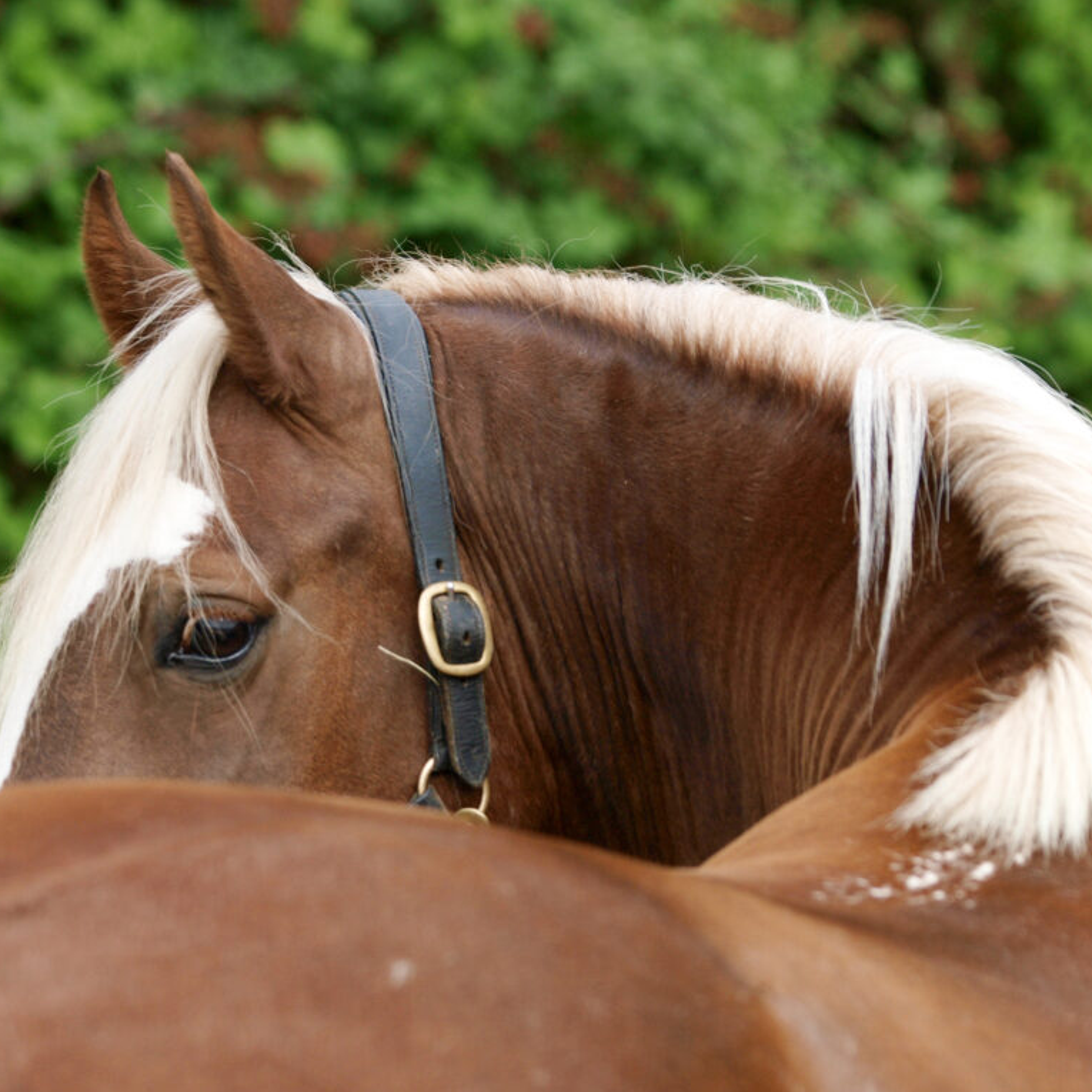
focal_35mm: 336
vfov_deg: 5.2
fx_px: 11992
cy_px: 547
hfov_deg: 5.2
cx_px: 520
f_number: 4.5
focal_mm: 142
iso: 400
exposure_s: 1/640
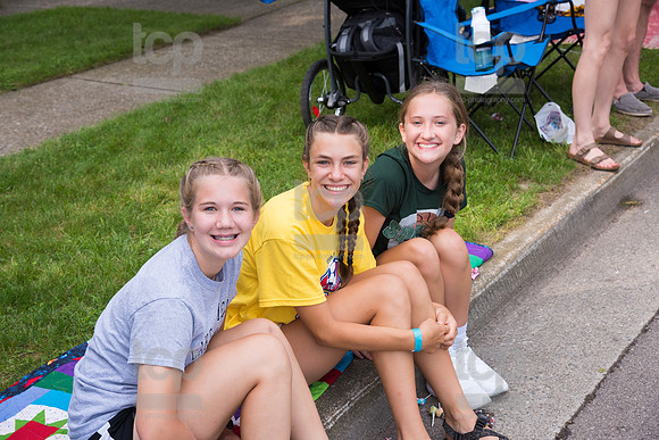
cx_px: 330
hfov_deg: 32.4
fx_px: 1135
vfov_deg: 21.9
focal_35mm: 62
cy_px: 220
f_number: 6.3
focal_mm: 62
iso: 450
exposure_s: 1/500
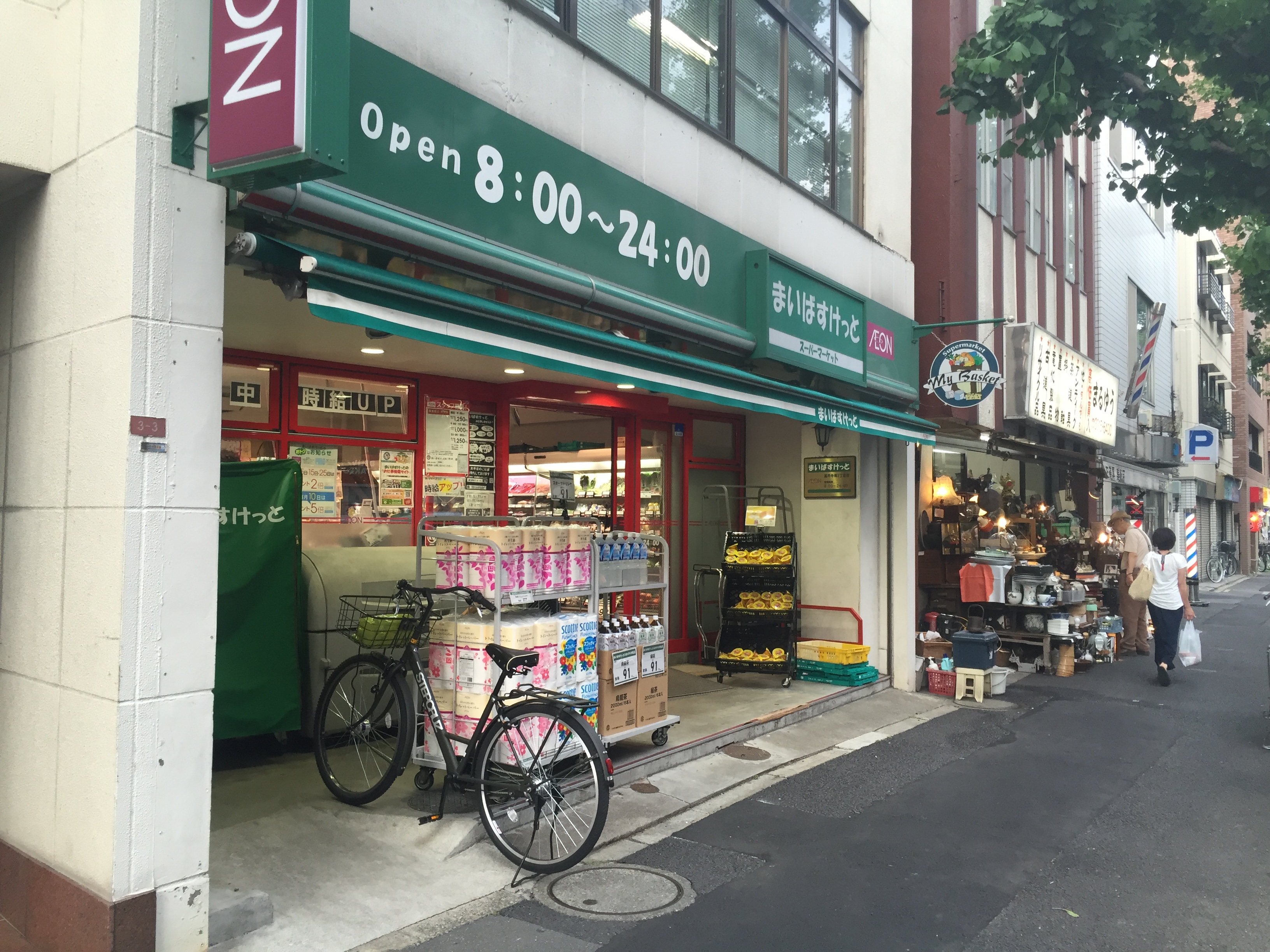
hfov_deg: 61.7
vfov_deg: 48.2
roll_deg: -0.9
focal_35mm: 29
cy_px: 476
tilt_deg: +2.9
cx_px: 635
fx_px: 1064
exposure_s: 1/40
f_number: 2.2
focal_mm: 4.15
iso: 32
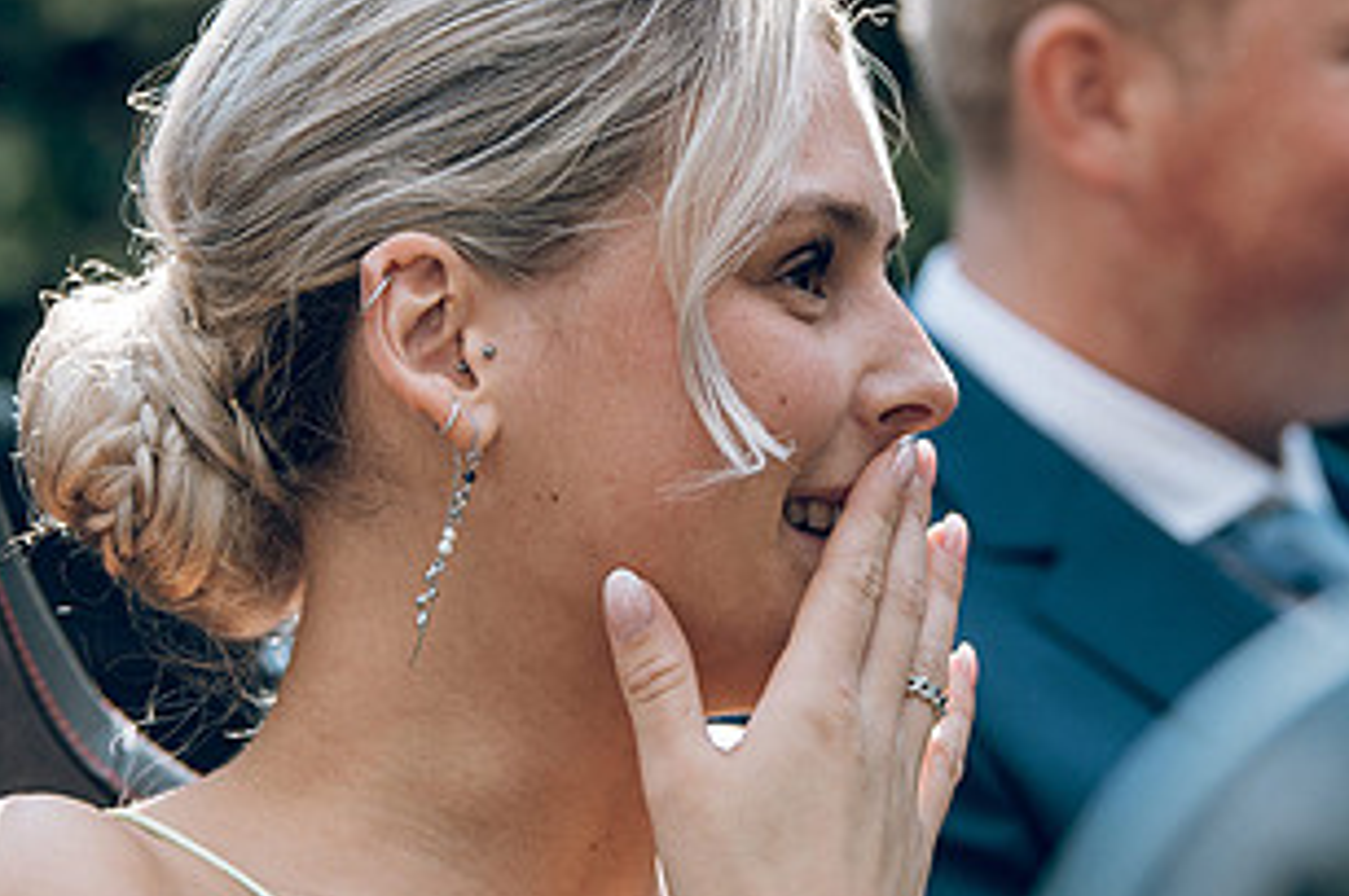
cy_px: 338
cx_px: 800
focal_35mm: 174
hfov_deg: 11.8
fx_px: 6513
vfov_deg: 7.9
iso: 100
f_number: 2.8
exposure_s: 1/800
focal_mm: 92
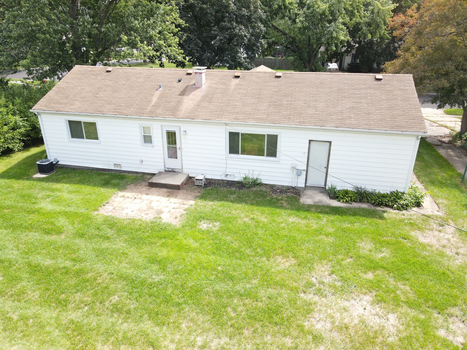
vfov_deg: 56.8
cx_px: 234
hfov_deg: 71.6
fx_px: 324
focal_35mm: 24
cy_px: 175
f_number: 2.8
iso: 100
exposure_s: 1/100
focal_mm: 4.5
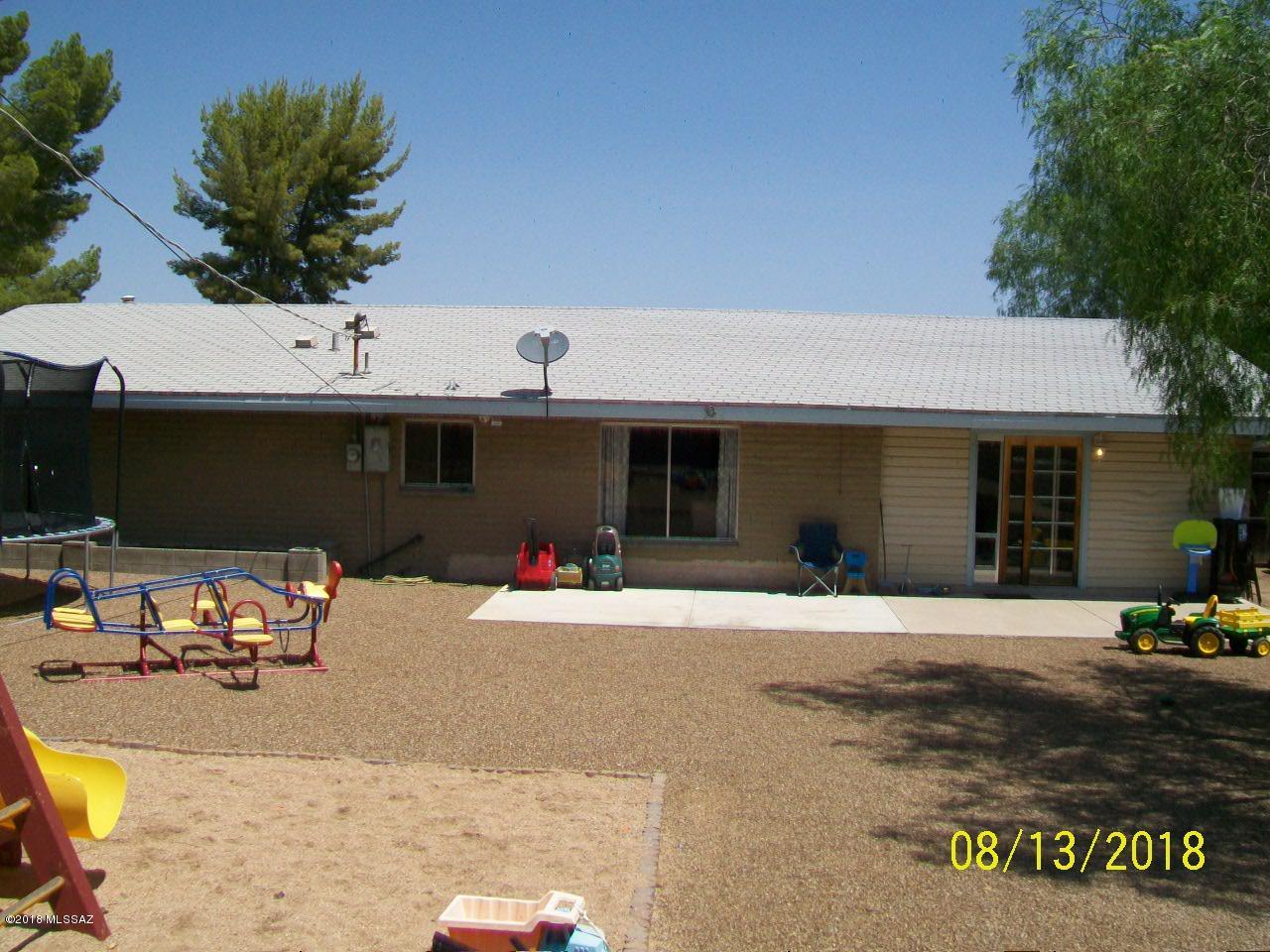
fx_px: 1247
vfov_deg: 41.8
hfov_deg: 54.0
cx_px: 635
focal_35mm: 34
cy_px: 476
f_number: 4.9
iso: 64
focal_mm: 6.1
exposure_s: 1/640
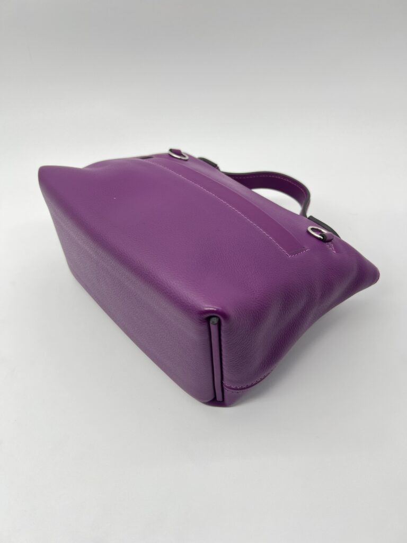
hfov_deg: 53.1
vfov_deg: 67.3
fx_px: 408
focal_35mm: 26
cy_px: 272
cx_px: 204
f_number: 1.5
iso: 32
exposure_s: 1/100
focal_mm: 5.7
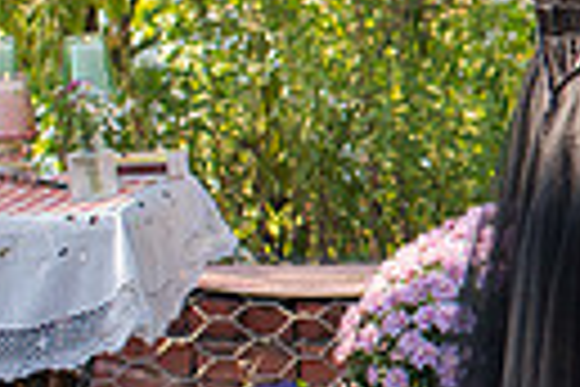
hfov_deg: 9.2
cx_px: 1214
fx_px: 3335
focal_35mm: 207
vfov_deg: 6.6
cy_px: 79
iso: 250
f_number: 3.2
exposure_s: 1/640
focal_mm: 35
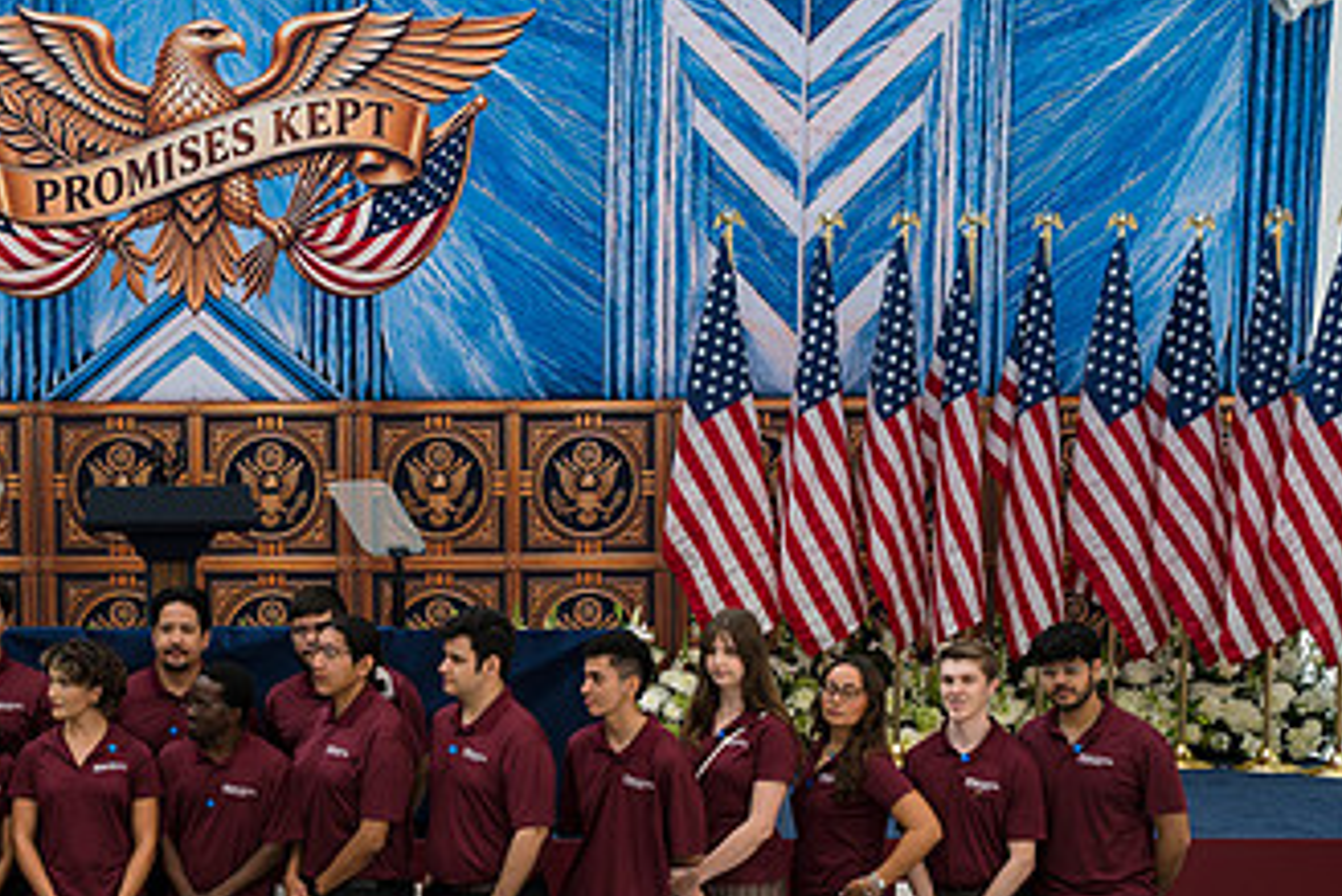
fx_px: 2834
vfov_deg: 17.9
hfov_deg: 26.1
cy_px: 616
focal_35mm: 76
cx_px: 237
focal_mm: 43
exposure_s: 1/250
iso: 100
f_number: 4
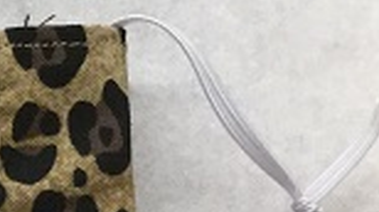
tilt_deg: -49.5
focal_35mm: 176
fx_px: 1766
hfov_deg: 10.4
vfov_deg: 6.8
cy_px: 296
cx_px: -559
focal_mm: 3.3
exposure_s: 1/30
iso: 40
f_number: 2.4
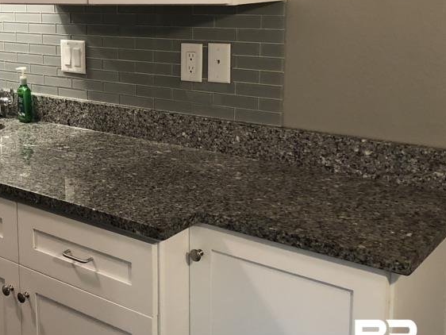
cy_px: 103
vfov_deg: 28.3
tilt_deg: -11.9
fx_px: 657
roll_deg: +1.5
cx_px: 81
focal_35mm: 51
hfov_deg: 36.1
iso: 64
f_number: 1.8
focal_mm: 3.99
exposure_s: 1/15
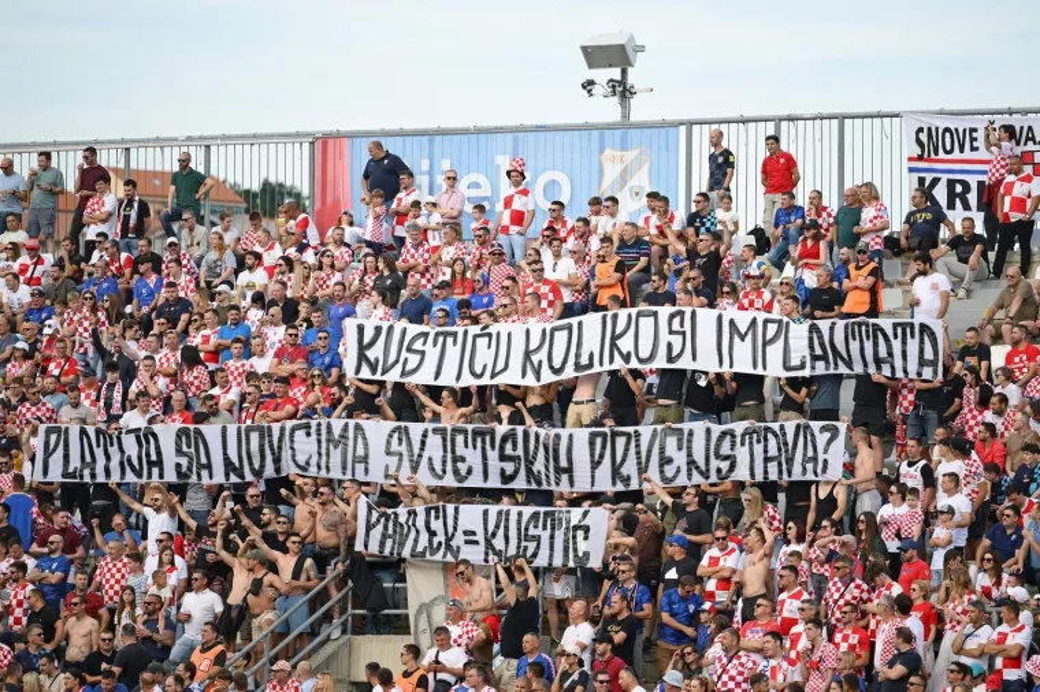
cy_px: 346
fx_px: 5775
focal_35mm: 200
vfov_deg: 6.9
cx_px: 520
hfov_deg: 10.3
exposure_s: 1/1250
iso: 200
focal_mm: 200
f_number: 2.8
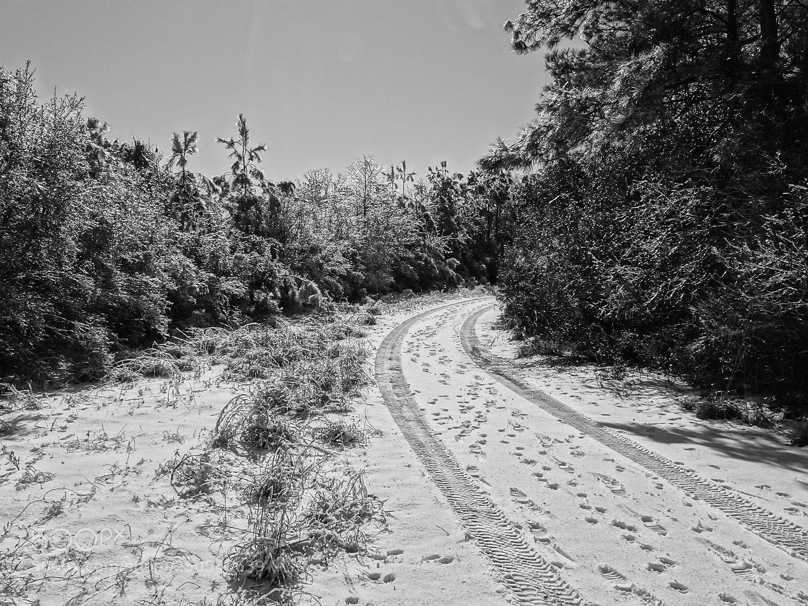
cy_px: 303
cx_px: 404
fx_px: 724
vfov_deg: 45.4
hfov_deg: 58.4
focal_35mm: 31
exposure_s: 1/2000
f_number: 4
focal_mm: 5.26
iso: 80
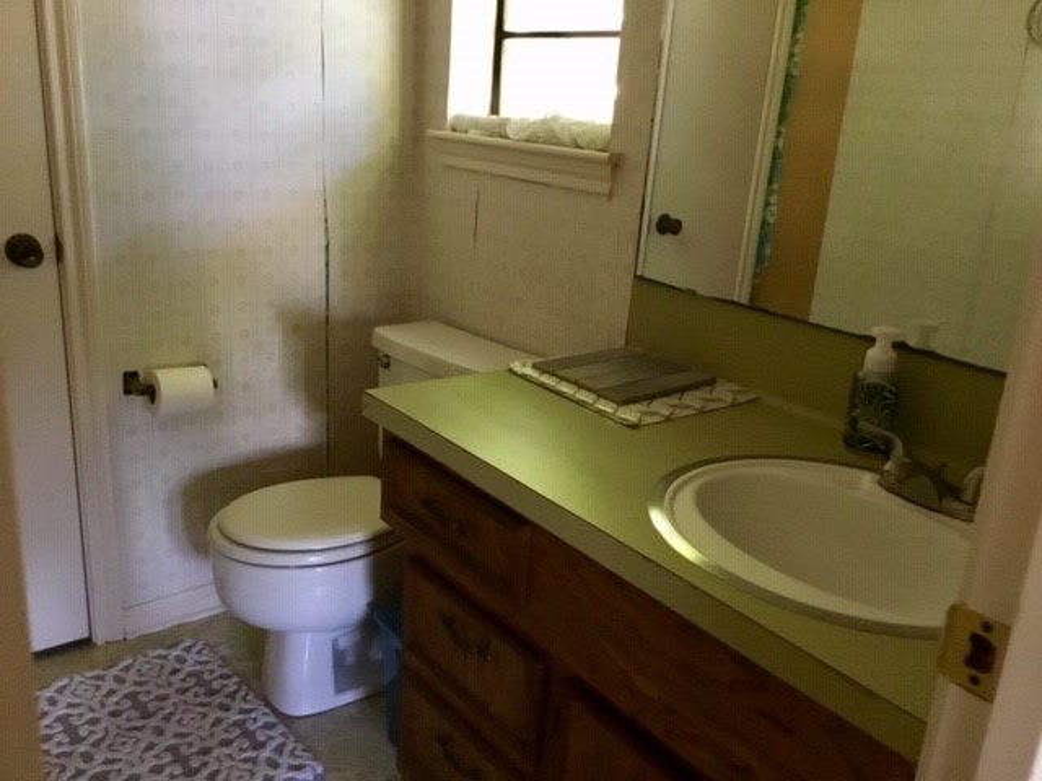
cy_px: 390
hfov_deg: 58.4
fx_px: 933
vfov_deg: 45.4
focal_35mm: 31
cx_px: 521
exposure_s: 1/15
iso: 320
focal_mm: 3.3
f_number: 2.4
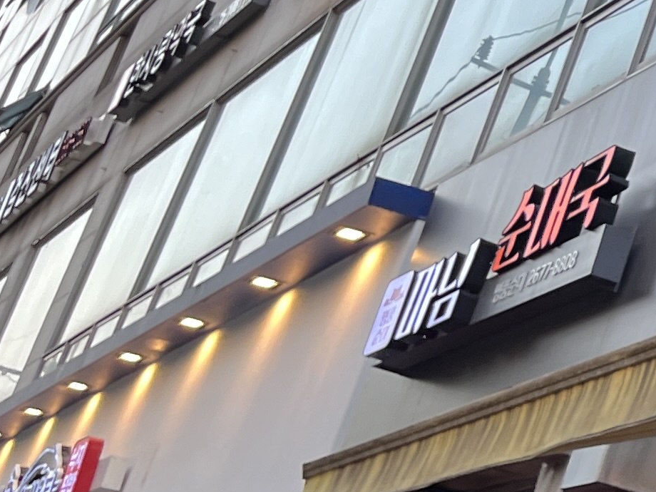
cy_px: 45
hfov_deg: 13.8
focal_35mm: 114
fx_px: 2160
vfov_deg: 12.9
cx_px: 1434
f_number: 1.6
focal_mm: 5.1
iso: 40
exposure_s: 1/120
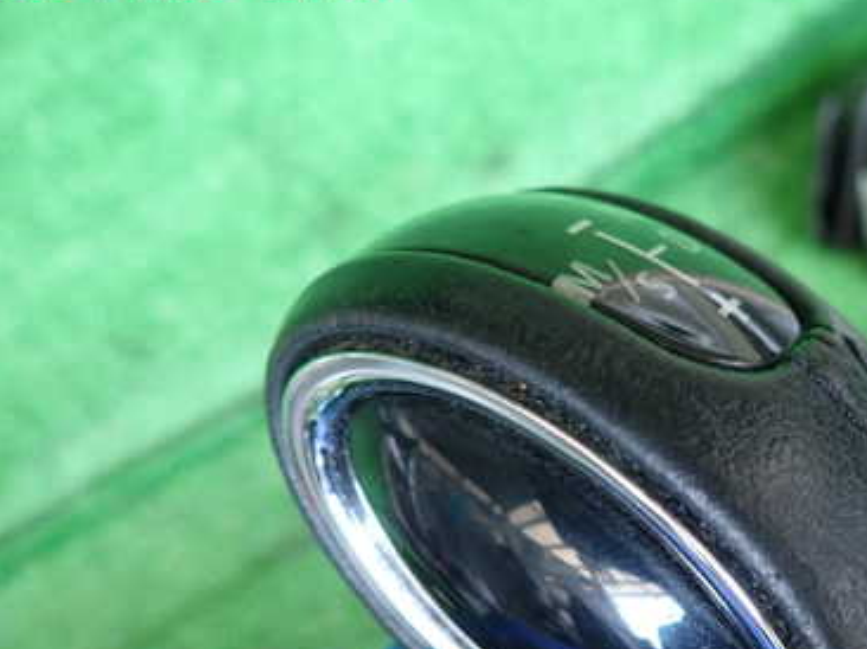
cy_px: 478
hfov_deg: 44.0
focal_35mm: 41
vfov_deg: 34.4
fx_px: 1026
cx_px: 668
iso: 200
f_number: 2
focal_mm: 4.5
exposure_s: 1/40
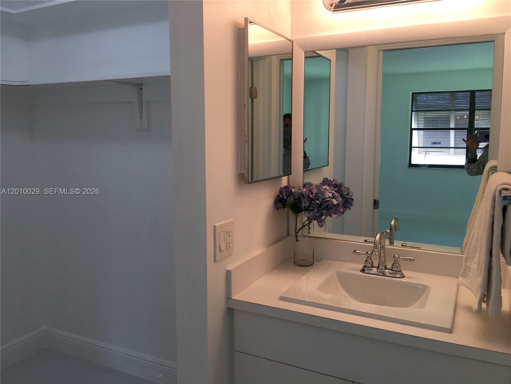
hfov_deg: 61.7
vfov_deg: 48.2
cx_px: 256
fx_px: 428
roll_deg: -0.1
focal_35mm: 29
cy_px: 192
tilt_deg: -4.9
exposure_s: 1/40
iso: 25
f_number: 2.2
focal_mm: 4.15
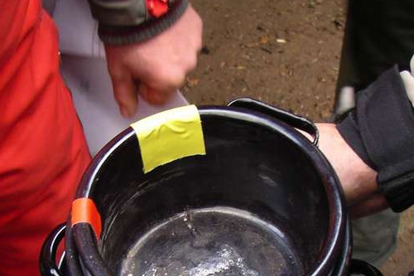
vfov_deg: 17.2
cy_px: 292
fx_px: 885
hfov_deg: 26.3
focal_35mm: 77
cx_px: 211
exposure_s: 1/15
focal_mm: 5.7
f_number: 2.8
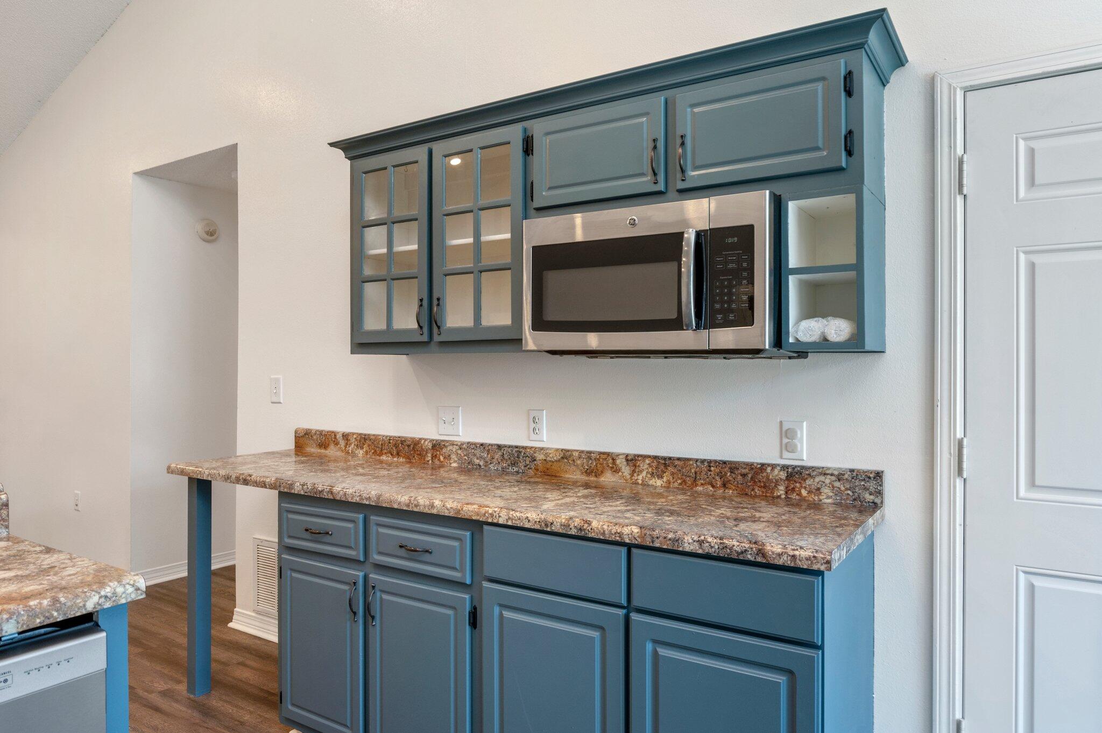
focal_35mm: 22
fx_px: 688
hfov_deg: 77.4
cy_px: 366
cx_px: 551
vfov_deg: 56.1
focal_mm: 22.5
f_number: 9
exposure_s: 1/30
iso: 400
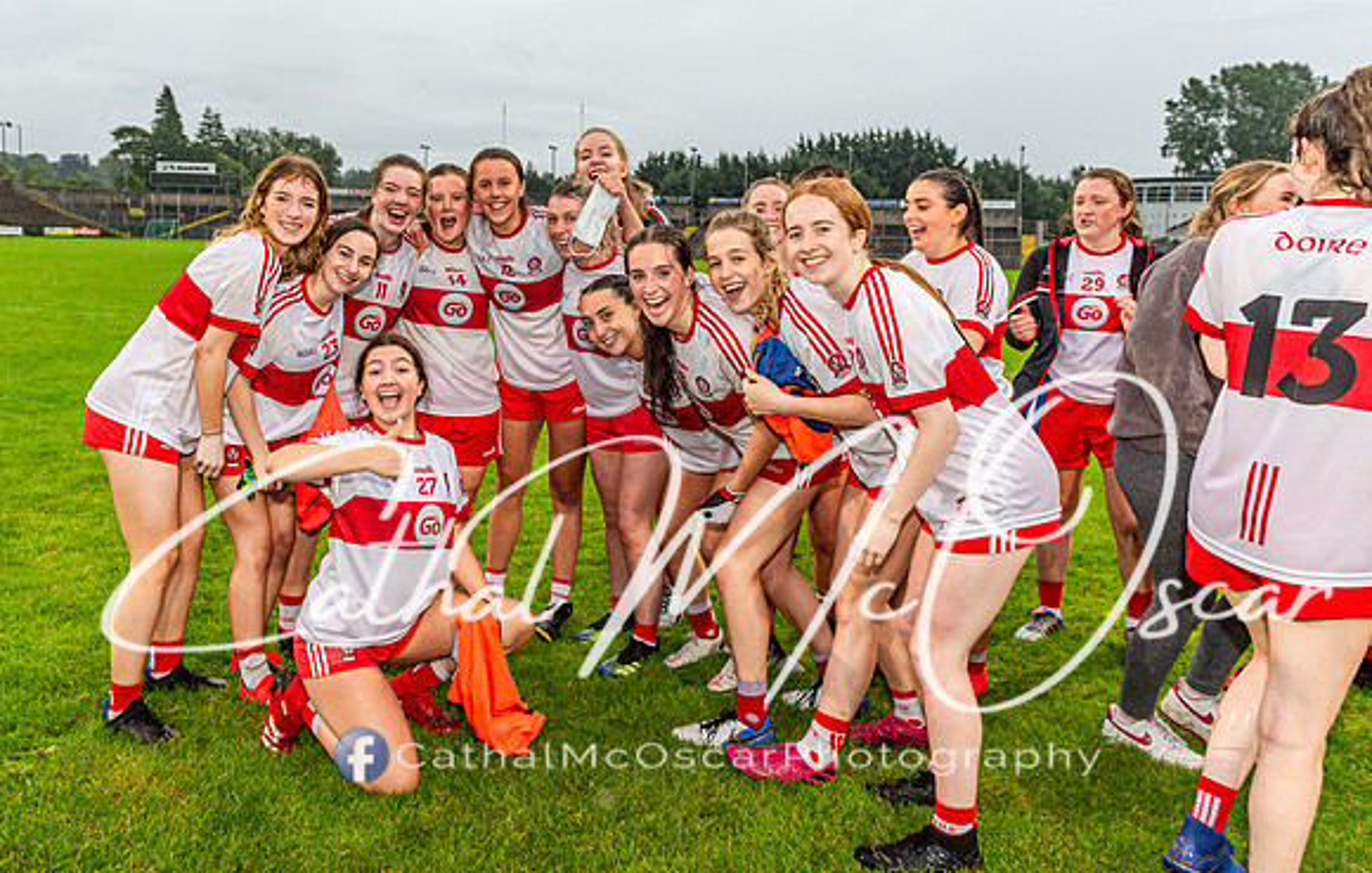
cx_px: 580
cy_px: 346
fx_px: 1055
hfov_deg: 65.7
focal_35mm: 28
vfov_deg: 44.7
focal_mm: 24
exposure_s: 1/200
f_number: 3.5
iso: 1600
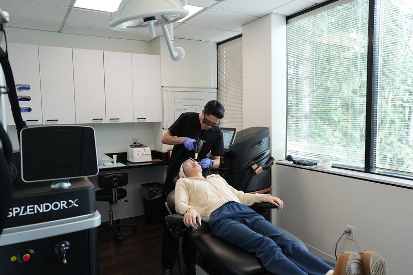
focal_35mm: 28
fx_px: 321
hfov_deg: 65.5
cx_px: 206
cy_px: 138
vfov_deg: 46.4
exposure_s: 1/125
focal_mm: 28
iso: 400
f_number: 2.8
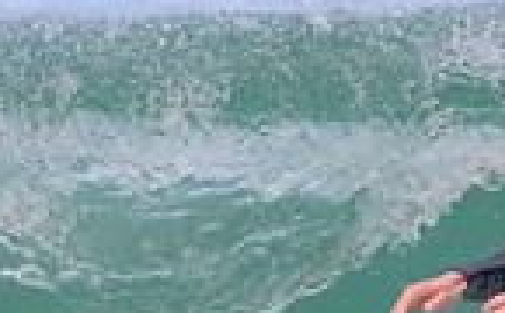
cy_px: 263
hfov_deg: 0.5
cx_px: 439
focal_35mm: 3913
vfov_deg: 0.3
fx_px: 53750
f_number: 11
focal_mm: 800
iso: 2000
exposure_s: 1/1250
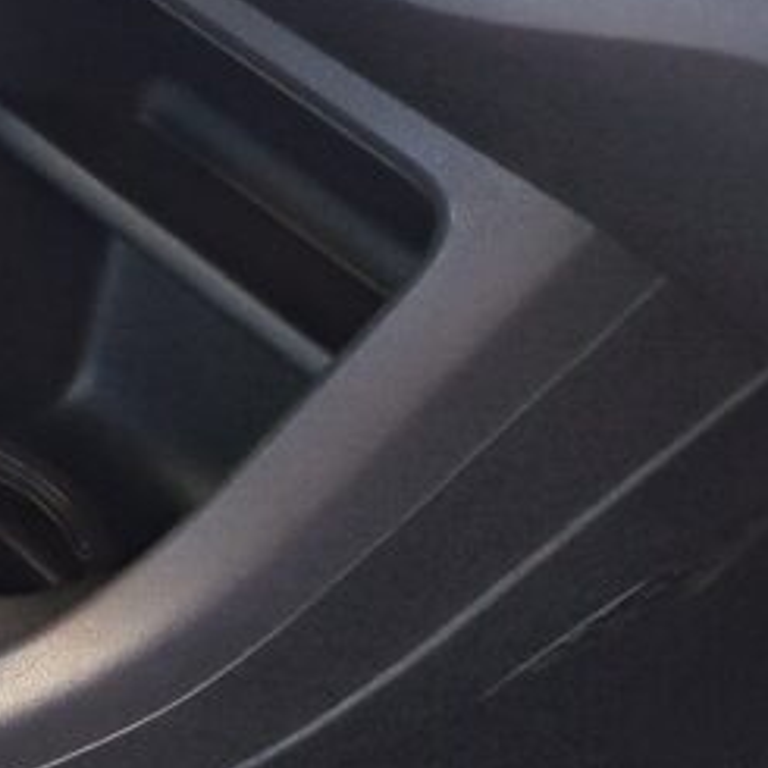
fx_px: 3338
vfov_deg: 12.8
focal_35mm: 133
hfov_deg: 10.7
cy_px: -147
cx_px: -1232
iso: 334
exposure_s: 1/53.8
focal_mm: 7.01
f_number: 1.69
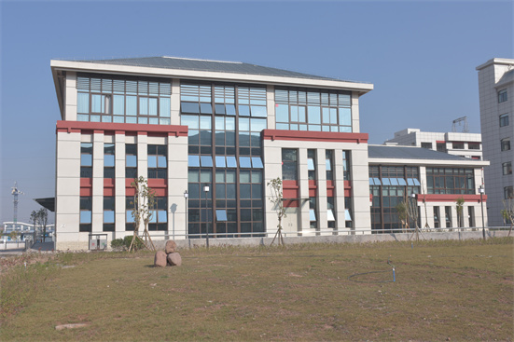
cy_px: 171
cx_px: 257
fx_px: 514
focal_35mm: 36
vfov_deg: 36.9
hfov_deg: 53.1
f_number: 10
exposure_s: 1/160
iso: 160
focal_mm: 24
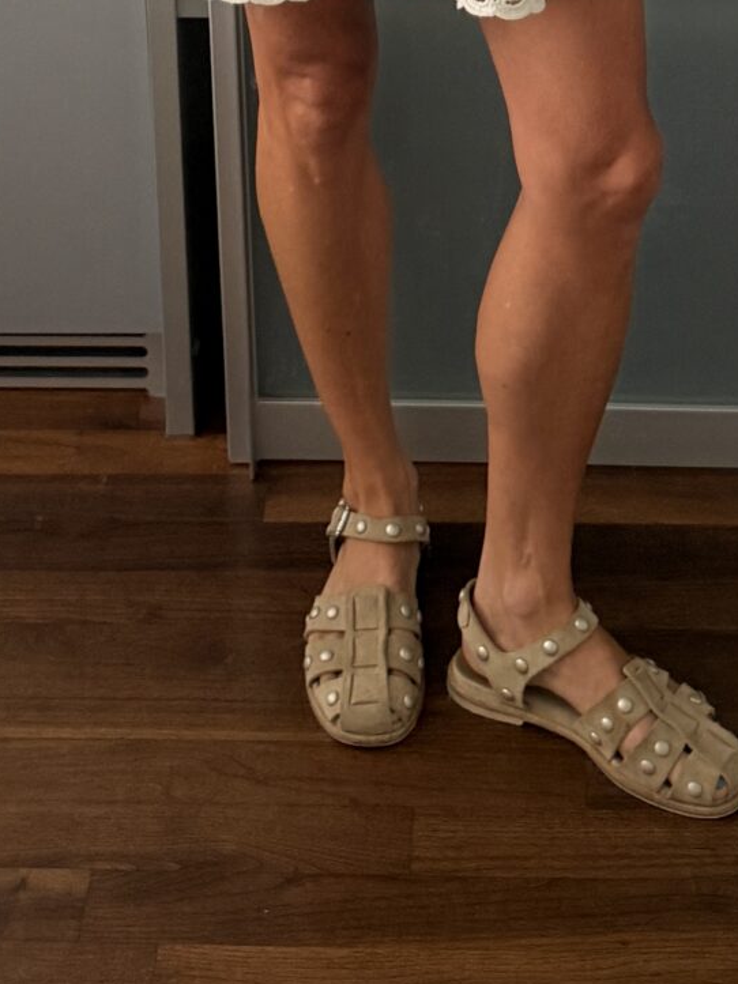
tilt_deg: -16.9
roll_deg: +1.2
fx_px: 2417
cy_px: -425
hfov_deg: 17.3
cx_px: 451
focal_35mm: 85
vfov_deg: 20.3
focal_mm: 6.76
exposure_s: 1/50
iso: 320
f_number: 1.78
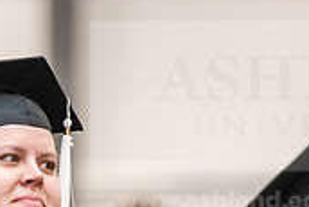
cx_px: 36
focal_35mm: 606
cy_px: 238
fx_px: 5206
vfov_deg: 2.3
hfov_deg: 3.4
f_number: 3.2
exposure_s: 1/200
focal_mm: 180
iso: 2500
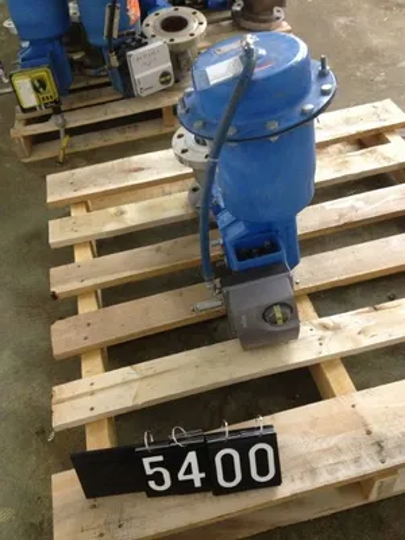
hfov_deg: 40.7
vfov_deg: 52.6
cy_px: 270
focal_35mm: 35
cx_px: 202
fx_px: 546
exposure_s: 1/20
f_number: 2.4
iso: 320
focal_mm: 4.28
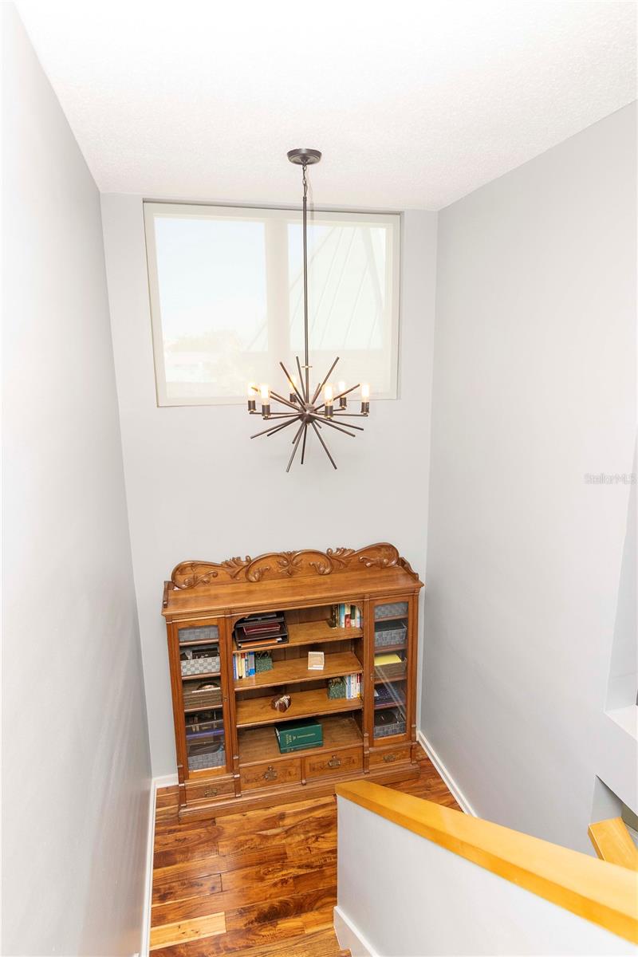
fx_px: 558
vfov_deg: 81.2
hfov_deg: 59.5
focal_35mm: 21
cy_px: 478
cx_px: 319
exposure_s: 1/200
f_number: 7.1
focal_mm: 14
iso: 640
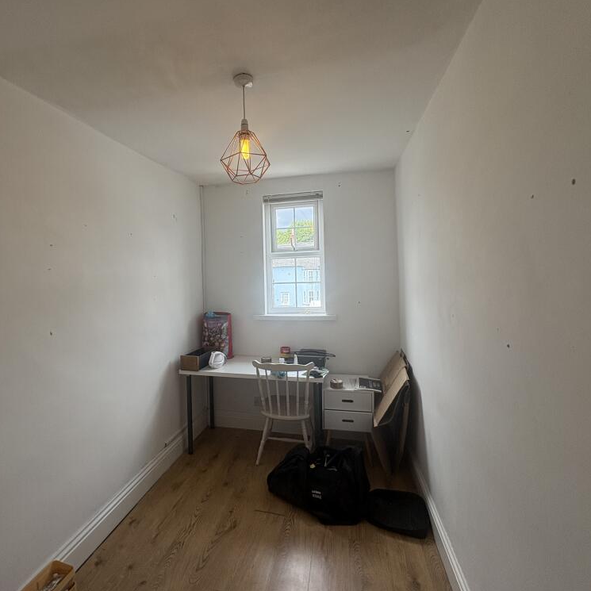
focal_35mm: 17
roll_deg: +2.3
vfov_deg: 84.0
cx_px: 259
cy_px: 289
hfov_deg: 83.6
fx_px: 328
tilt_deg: -0.8
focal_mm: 2.22
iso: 80
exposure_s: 1/117
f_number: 2.2
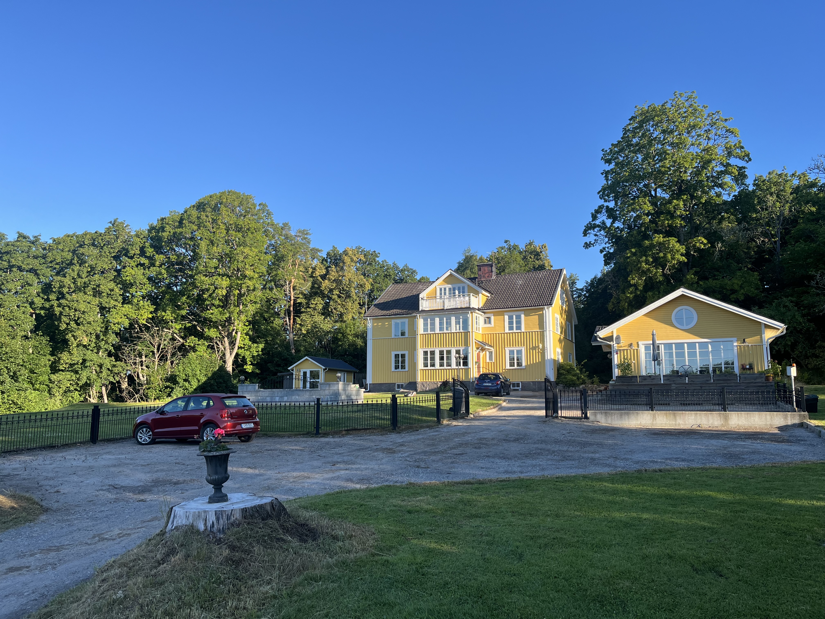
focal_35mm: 26
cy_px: 310
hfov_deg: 67.3
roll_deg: +0.3
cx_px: 412
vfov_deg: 53.1
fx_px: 620
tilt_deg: +7.1
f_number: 1.6
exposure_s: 1/1238
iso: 50
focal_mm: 5.1
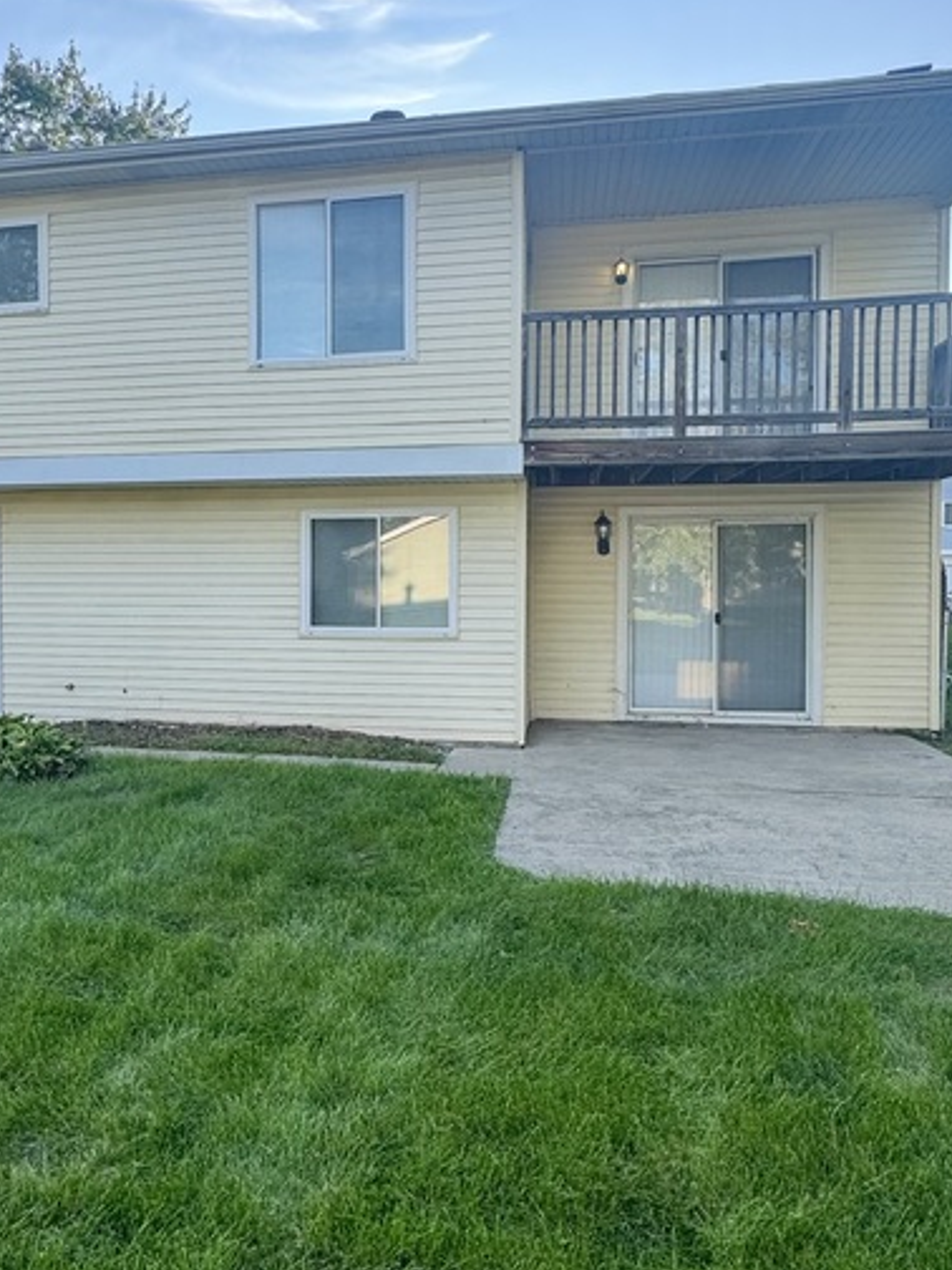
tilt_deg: -2.3
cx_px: 317
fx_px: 1100
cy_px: 617
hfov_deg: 46.1
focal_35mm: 30
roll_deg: +0.1
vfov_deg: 60.0
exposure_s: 1/357
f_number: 2.2
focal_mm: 2.22
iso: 40
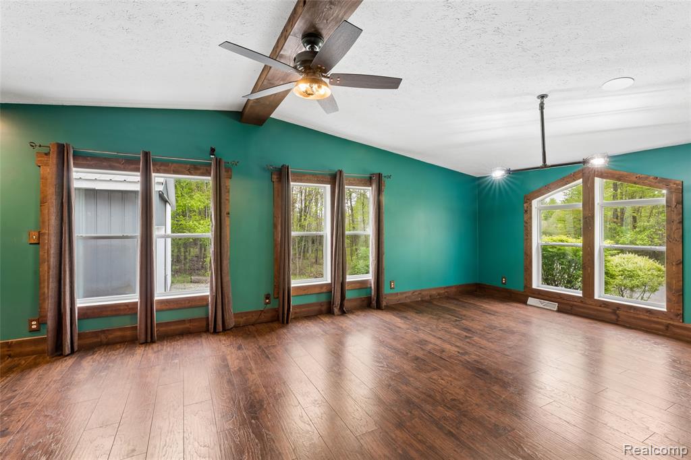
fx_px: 309
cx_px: 346
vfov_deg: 73.4
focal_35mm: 16
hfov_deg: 96.4
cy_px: 230
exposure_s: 1/2.5
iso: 400
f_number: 13
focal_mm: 16.1
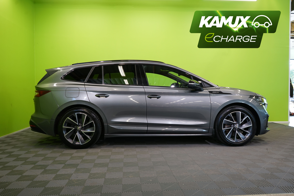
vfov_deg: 45.0
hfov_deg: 63.7
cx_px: 147
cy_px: 98
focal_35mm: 29
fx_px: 237
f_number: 6.3
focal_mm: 29
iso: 500
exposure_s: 1/30
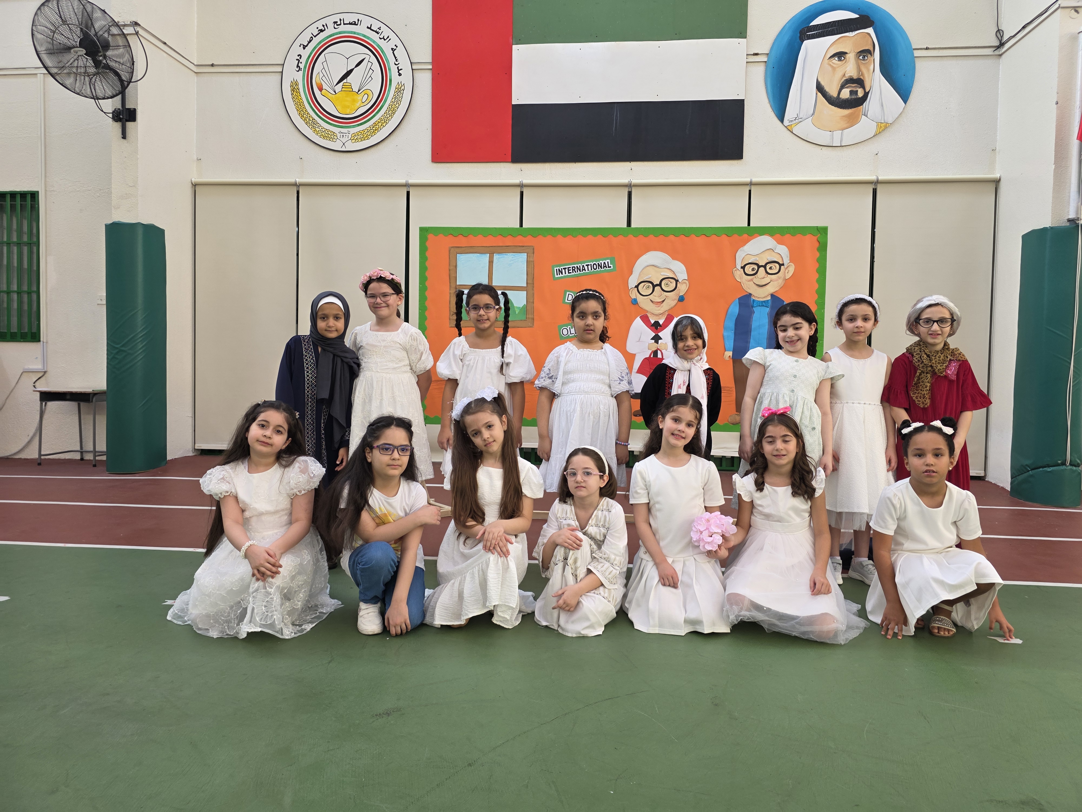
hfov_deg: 73.9
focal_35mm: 23
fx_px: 719
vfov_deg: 58.9
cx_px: 541
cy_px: 406
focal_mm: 6.3
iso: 80
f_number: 1.7
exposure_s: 1/180
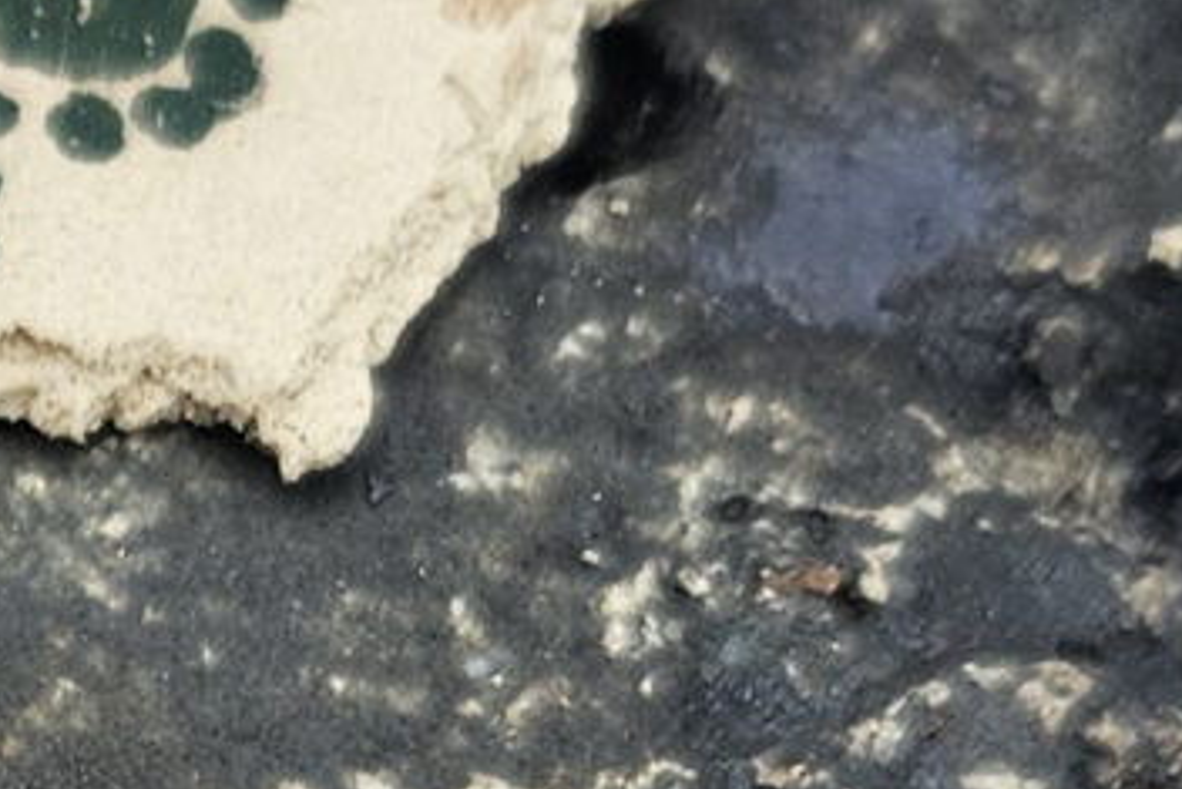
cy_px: 1175
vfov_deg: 7.8
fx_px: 5715
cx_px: -665
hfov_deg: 11.3
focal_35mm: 174
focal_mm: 5.4
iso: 25
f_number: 1.8
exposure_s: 1/197
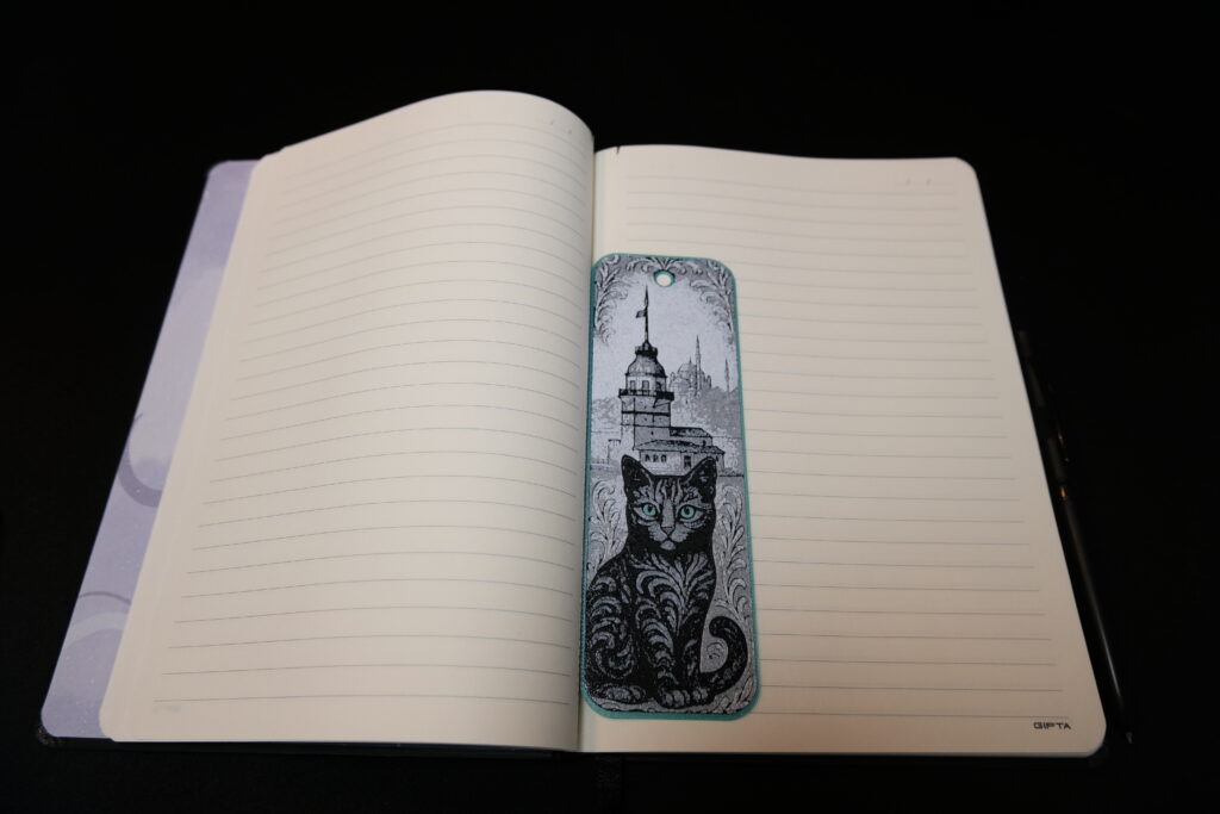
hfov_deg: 76.1
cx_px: 610
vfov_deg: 55.1
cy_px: 407
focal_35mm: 23
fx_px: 780
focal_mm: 15.6
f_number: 4.5
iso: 500
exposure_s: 1/30
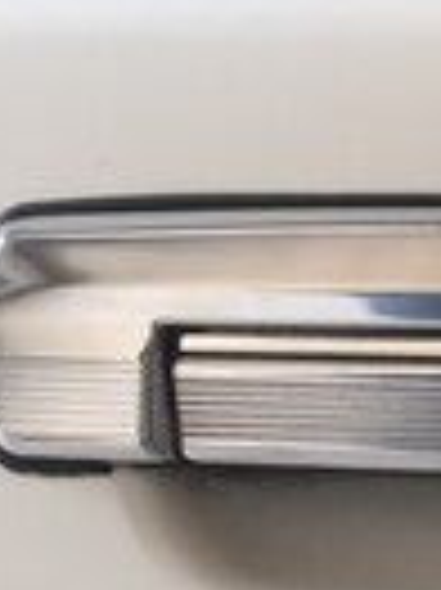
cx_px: 738
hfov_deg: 12.5
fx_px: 1872
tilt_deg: -11.4
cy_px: 671
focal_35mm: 110
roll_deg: +0.8
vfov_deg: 17.2
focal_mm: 4.15
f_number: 2.2
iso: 32
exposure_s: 1/33
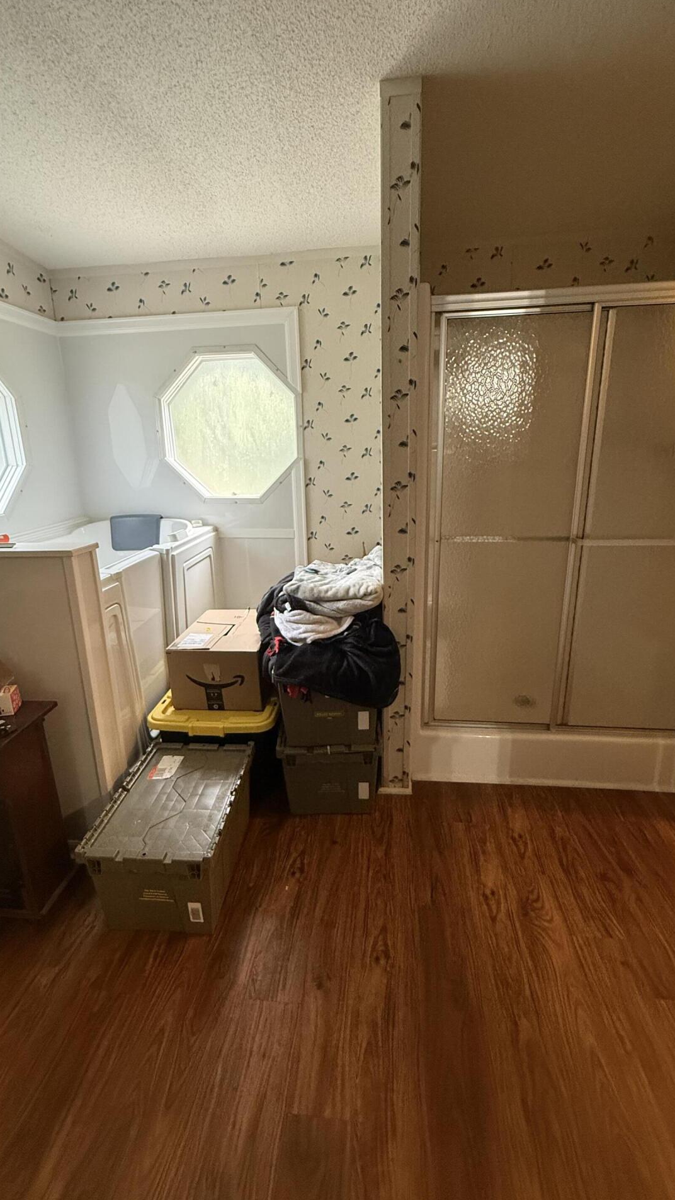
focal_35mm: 16
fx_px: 509
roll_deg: +1.3
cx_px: 329
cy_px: 592
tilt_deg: -15.7
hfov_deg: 67.0
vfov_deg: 99.4
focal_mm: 2.22
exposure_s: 1/60
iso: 640
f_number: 2.2
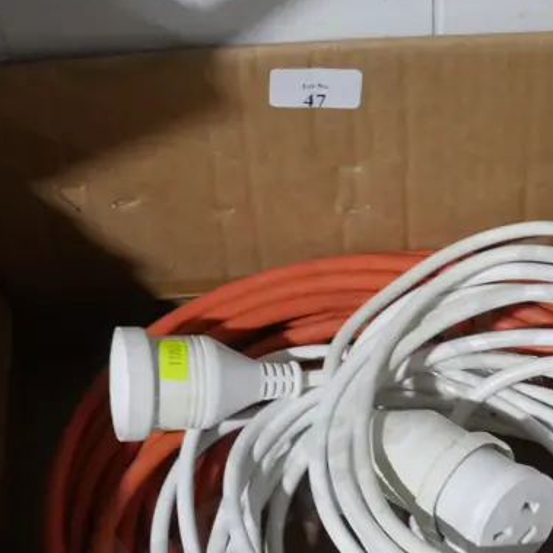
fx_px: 1554
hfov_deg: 19.9
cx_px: 458
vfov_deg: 20.1
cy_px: 355
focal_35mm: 86
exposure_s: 1/50
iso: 3200
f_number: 10
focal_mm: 18
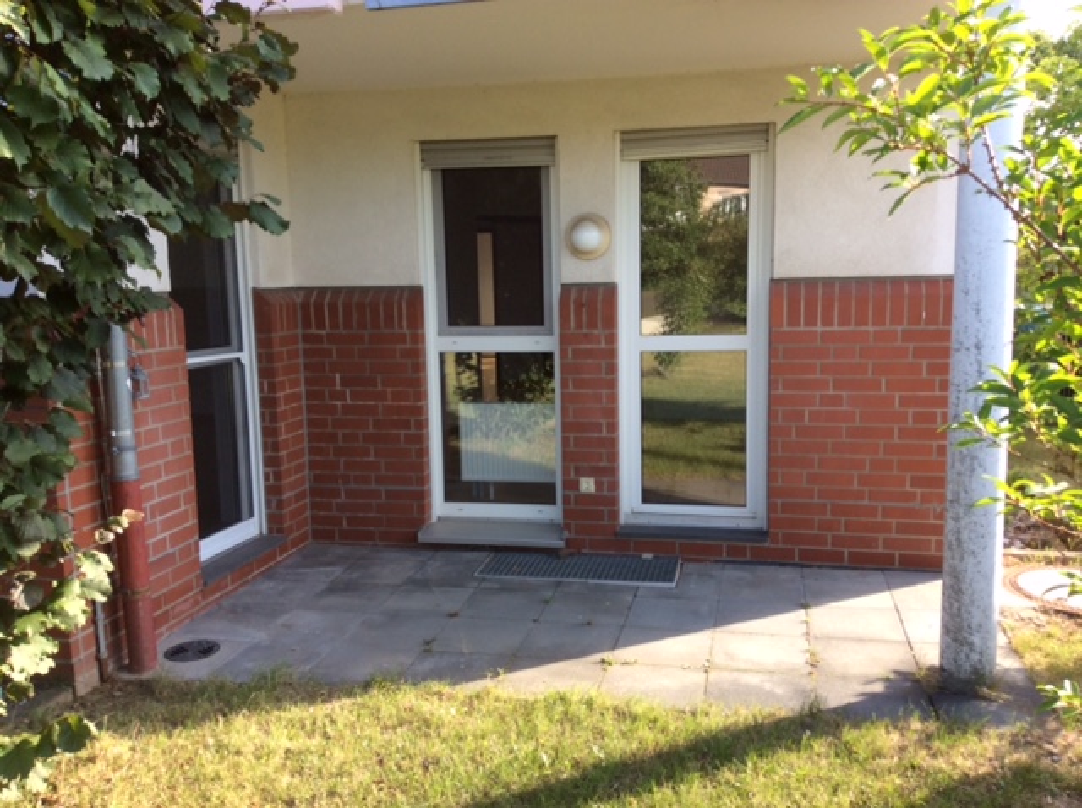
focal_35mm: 32
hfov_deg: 56.9
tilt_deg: -2.6
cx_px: 541
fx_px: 999
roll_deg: +2.4
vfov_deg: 44.1
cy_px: 404
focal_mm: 3.3
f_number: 2.4
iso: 32
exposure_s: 1/186
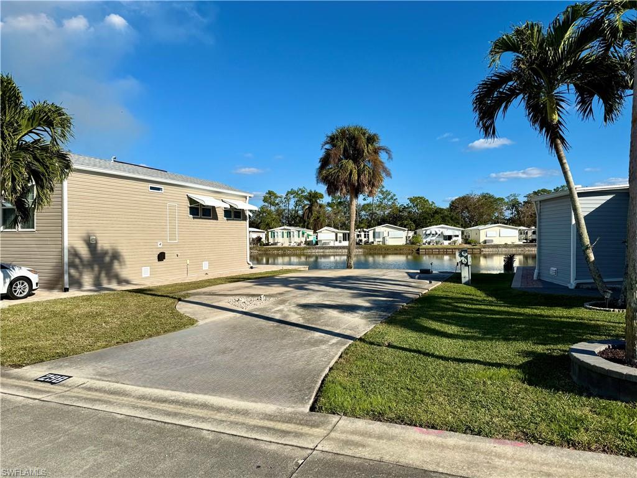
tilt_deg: +0.4
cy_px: 239
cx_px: 318
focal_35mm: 24
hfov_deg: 71.6
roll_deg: +1.1
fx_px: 442
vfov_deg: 56.8
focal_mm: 6.76
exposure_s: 1/7353
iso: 80
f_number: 1.78
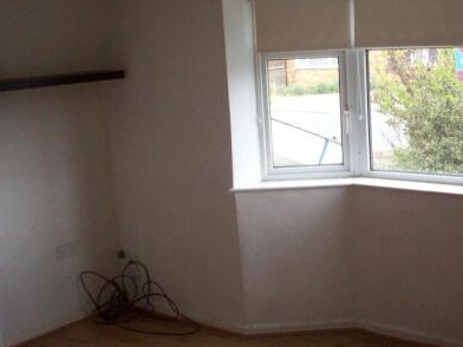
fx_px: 736
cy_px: 153
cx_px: 290
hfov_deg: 34.7
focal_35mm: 55
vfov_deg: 26.5
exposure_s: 1/165
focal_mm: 6.2
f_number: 2.8
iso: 200
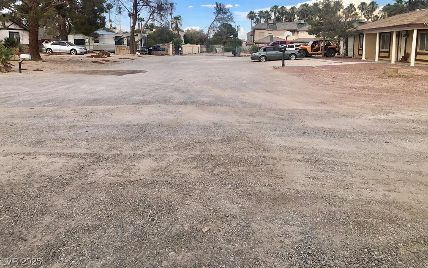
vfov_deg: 41.7
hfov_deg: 62.9
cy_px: 108
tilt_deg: -9.8
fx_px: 350
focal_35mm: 30
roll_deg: +0.6
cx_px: 215
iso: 20
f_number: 1.8
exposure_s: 1/1185
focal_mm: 3.99
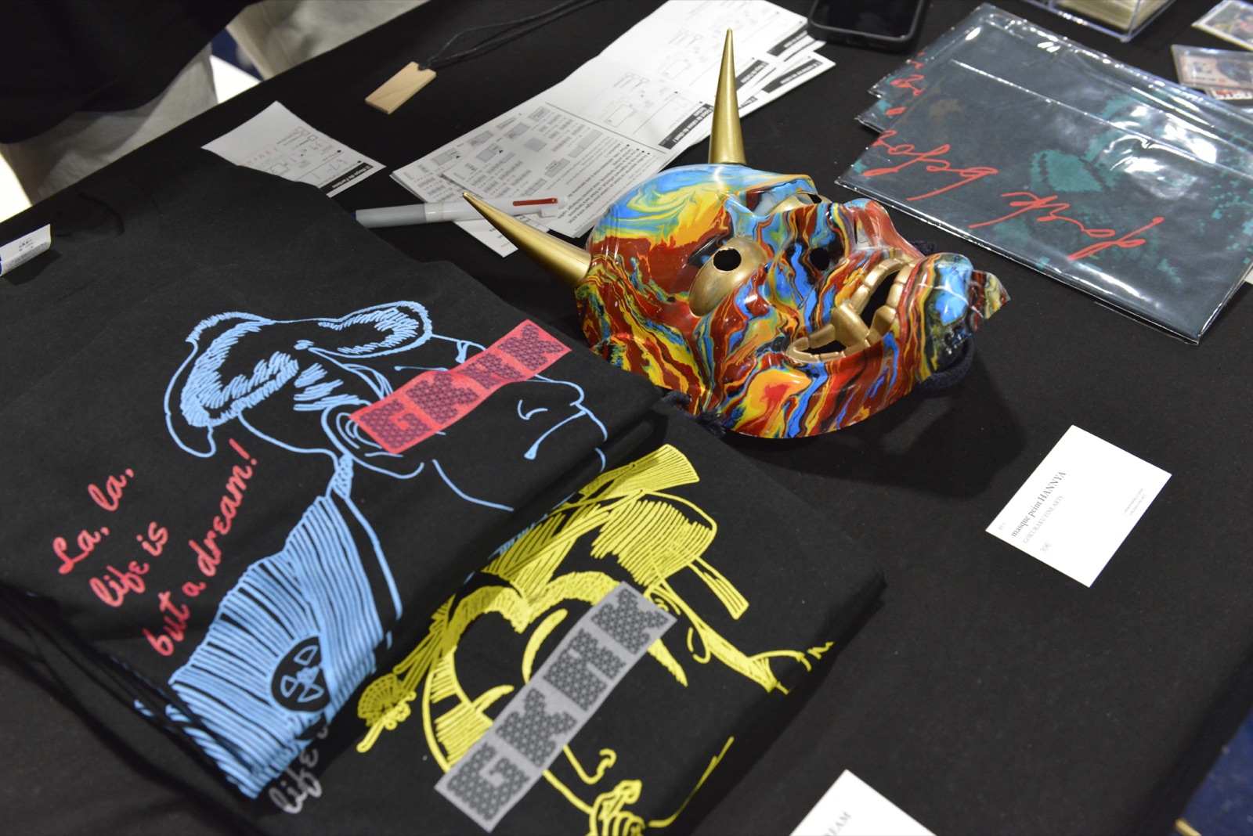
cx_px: 626
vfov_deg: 31.9
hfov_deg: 46.4
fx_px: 1462
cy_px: 418
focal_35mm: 42
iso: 6400
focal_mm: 42
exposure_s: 1/100
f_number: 5.6
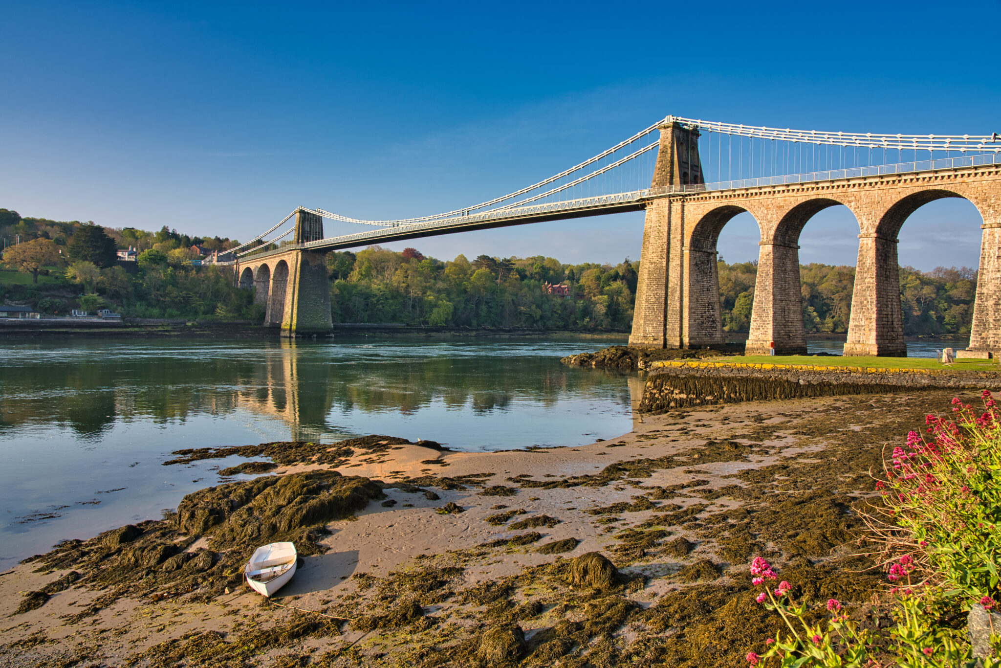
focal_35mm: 24
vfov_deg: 53.1
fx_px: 667
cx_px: 500
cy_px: 334
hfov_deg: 73.7
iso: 100
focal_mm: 24
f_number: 11
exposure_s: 1/40
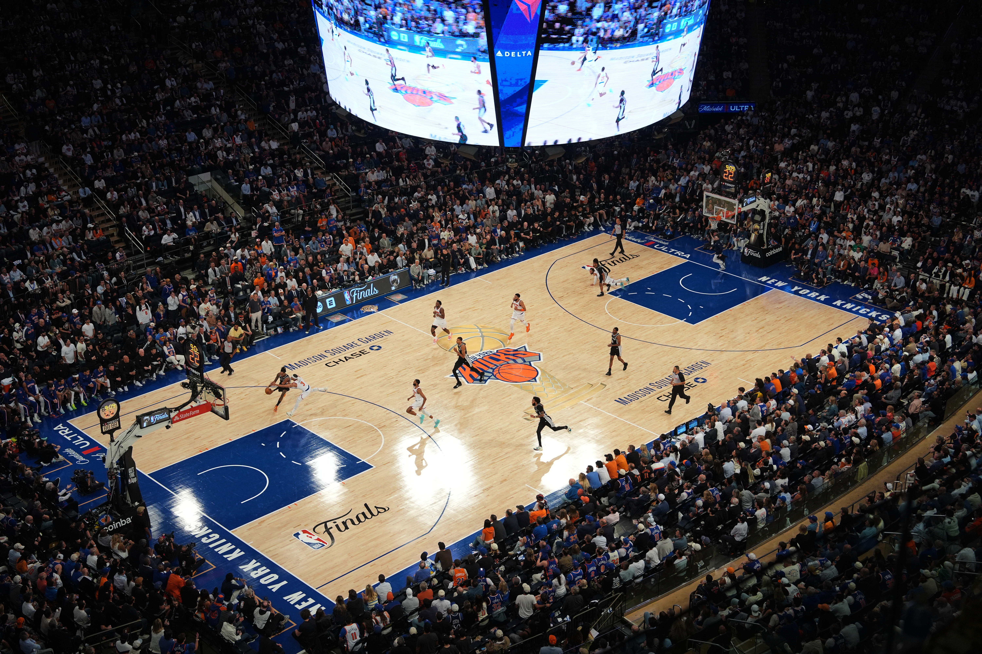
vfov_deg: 27.5
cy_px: 327
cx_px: 491
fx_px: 1337
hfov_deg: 40.3
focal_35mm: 49
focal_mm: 49
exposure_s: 1/640
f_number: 2.8
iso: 1250
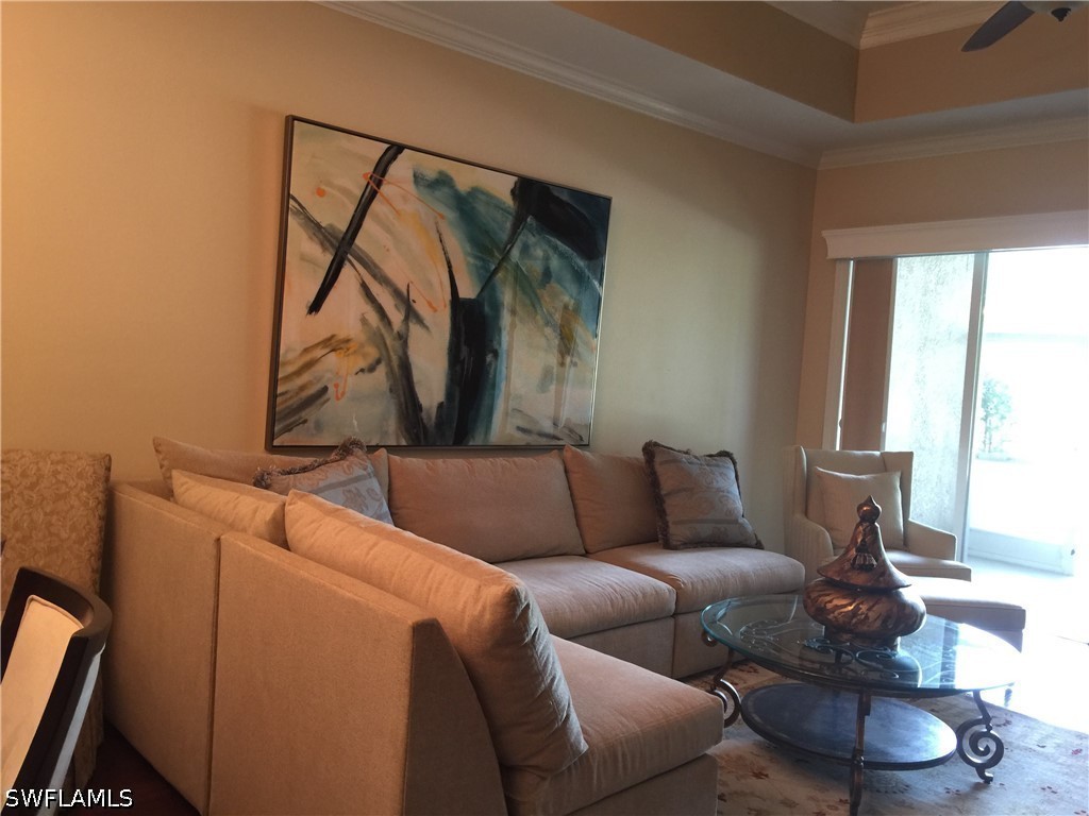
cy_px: 408
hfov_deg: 61.7
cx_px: 544
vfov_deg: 48.2
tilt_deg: -3.3
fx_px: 912
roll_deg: -4.4
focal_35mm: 29
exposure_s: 1/15
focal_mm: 4.15
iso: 64
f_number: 2.2
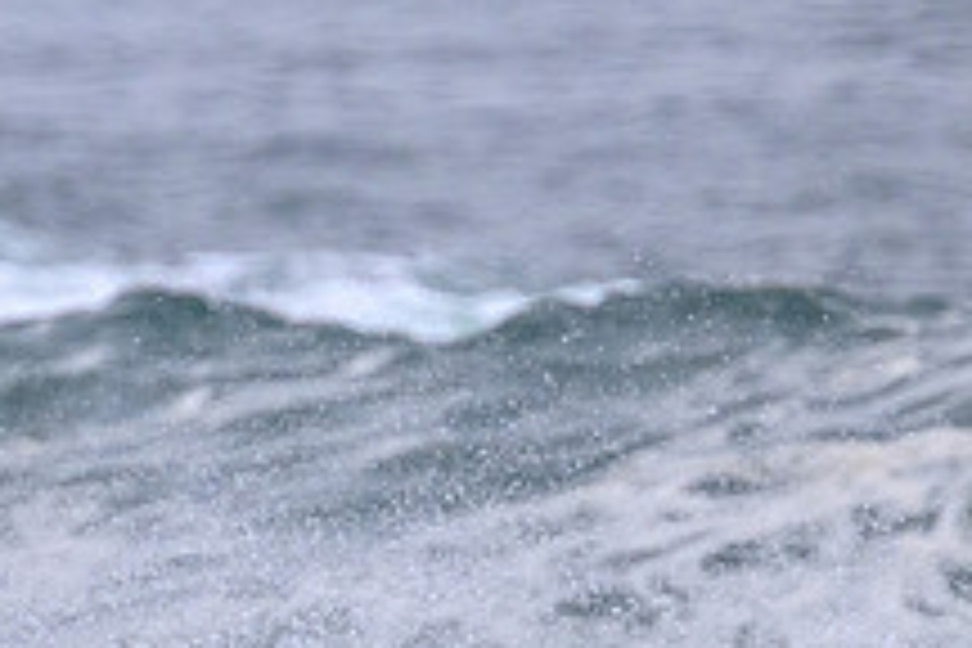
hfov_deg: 0.9
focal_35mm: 2412
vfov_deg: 0.6
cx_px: 10
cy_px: 712
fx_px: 65119
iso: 2800
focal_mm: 800
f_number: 11
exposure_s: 1/1600
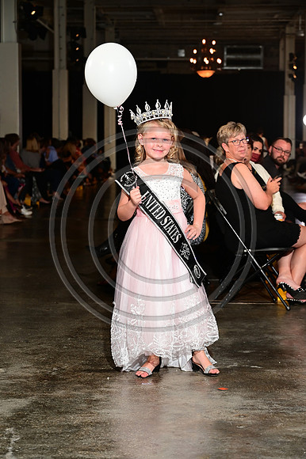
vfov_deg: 22.2
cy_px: 230
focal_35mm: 92
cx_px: 153
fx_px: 1174
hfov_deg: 14.8
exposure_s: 1/125
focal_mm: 92
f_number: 6.3
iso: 1000
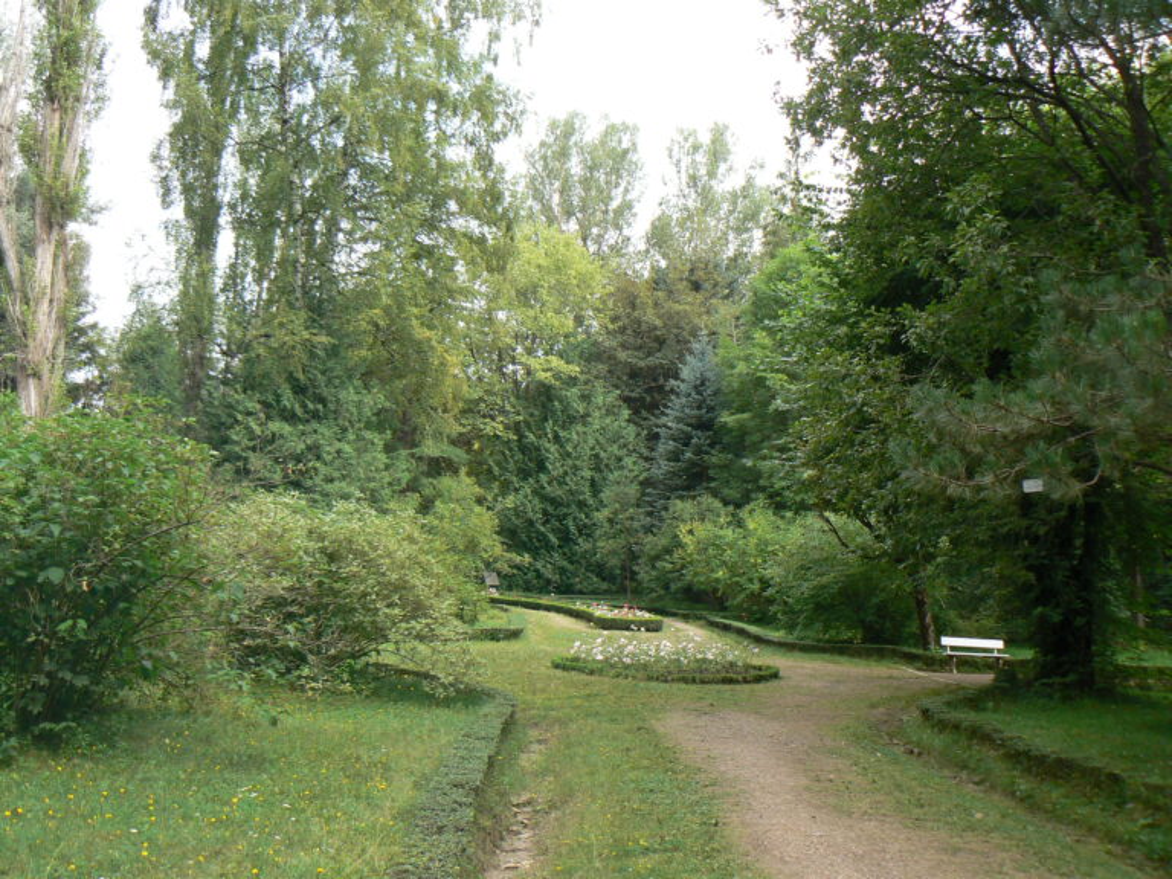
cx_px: 586
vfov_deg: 38.7
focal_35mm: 37
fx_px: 1253
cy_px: 440
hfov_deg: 50.1
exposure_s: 1/100
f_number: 4.5
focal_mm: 6.2
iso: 80
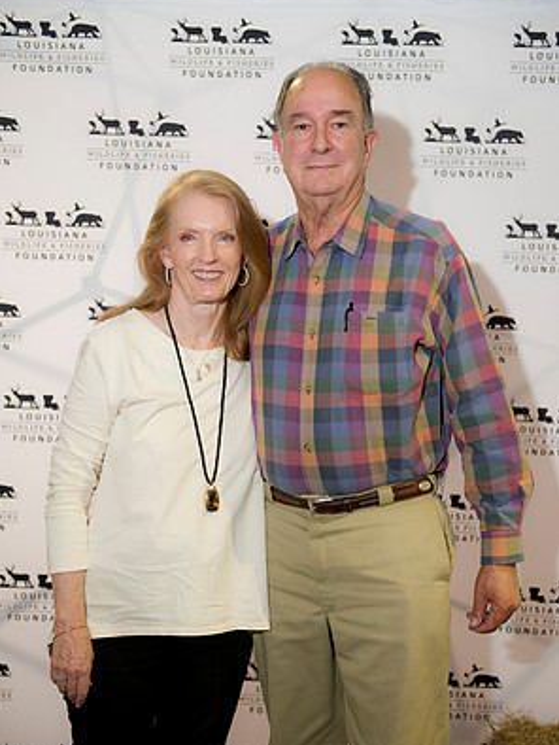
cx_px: 279
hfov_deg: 25.7
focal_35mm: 57
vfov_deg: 33.8
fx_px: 1226
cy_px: 397
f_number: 3.2
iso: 800
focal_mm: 52
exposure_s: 1/100
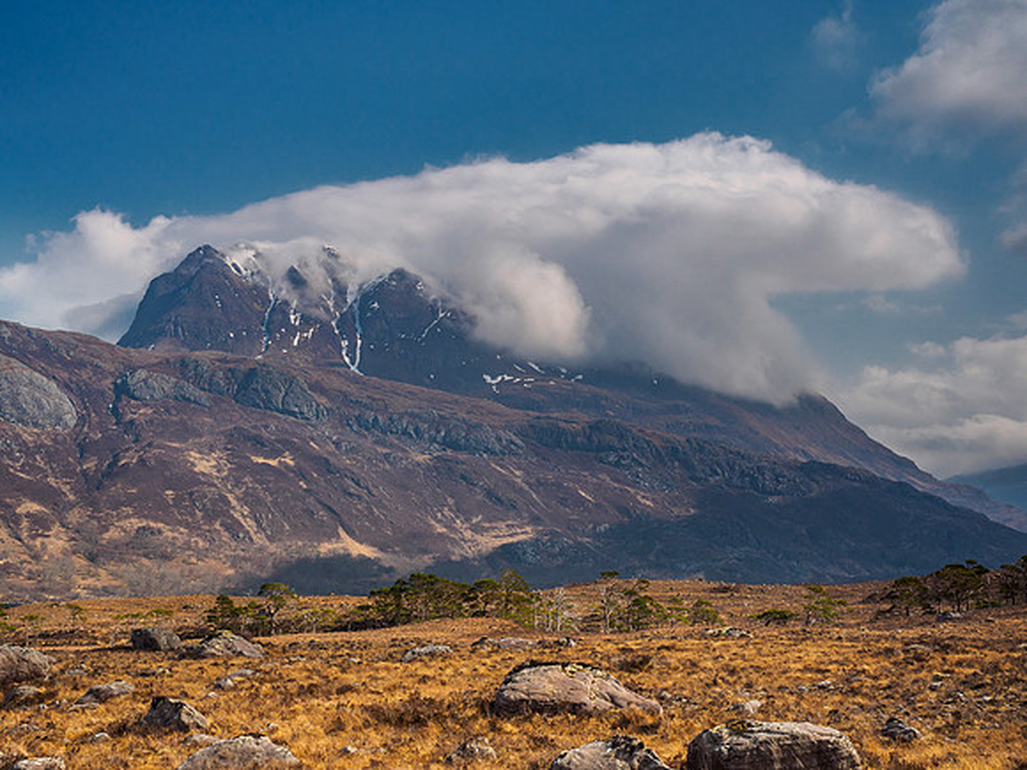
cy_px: 385
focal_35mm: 52
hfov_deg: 36.8
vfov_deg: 28.0
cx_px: 514
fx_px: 1543
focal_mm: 26
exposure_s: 1/200
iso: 200
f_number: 7.1
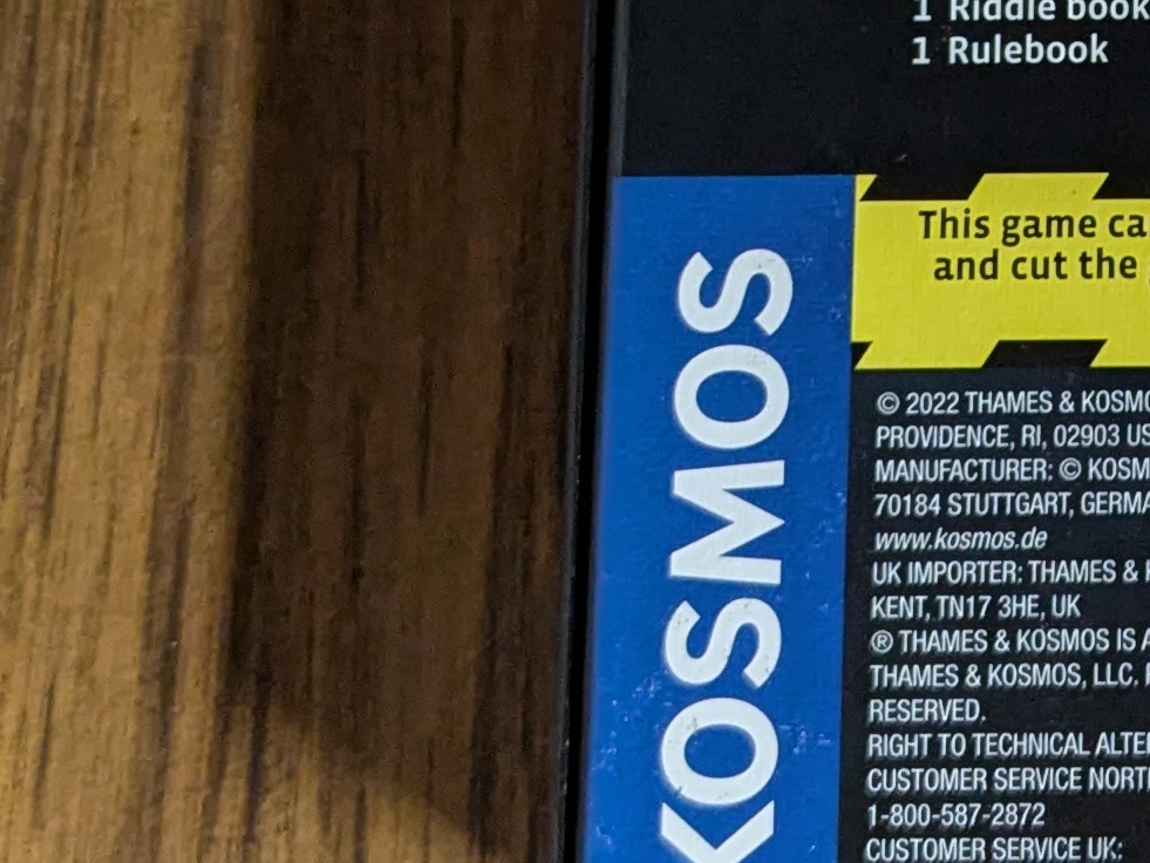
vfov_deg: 12.8
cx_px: 1498
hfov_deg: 16.7
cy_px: -331
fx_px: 3688
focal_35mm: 111
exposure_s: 1/40
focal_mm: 4.38
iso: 423
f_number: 1.73
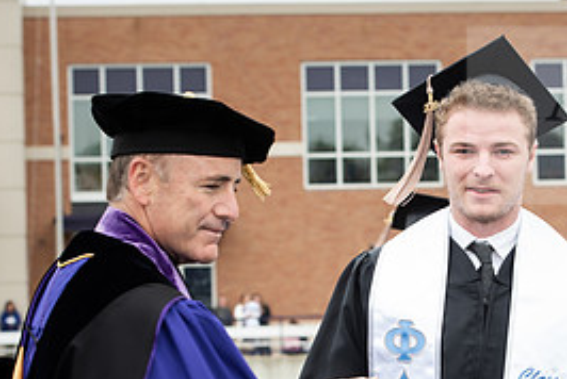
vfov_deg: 8.1
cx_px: 403
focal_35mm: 170
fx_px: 2680
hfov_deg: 12.1
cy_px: 284
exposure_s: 1/200
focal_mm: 78
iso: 200
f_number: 7.1
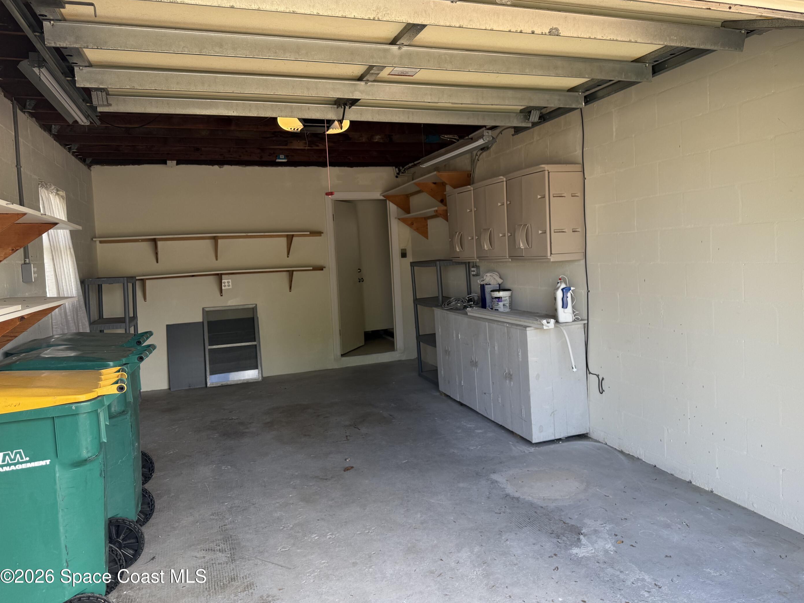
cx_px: 434
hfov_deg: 67.2
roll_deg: +2.7
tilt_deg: -1.3
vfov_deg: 53.0
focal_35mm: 26
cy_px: 280
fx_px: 604
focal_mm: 6.76
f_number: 1.78
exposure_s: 1/467
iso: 80
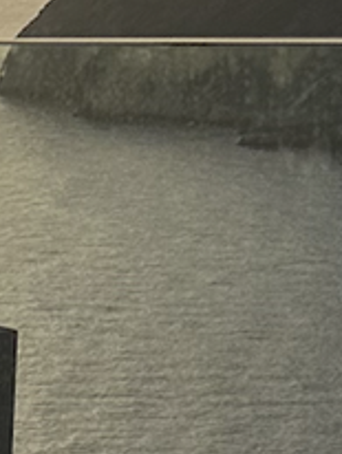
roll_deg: +5.7
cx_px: -763
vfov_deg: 9.9
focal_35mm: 186
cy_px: 888
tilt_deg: -19.9
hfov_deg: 7.0
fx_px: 2445
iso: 80
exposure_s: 1/18519
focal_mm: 6.86
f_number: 1.78
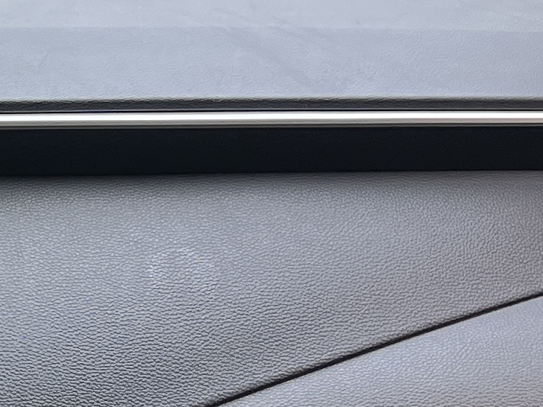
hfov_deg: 12.4
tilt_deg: -25.8
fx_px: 2259
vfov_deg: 10.2
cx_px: -483
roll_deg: -1.5
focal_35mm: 144
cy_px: 441
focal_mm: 5.7
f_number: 1.5
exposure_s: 1/539
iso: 50
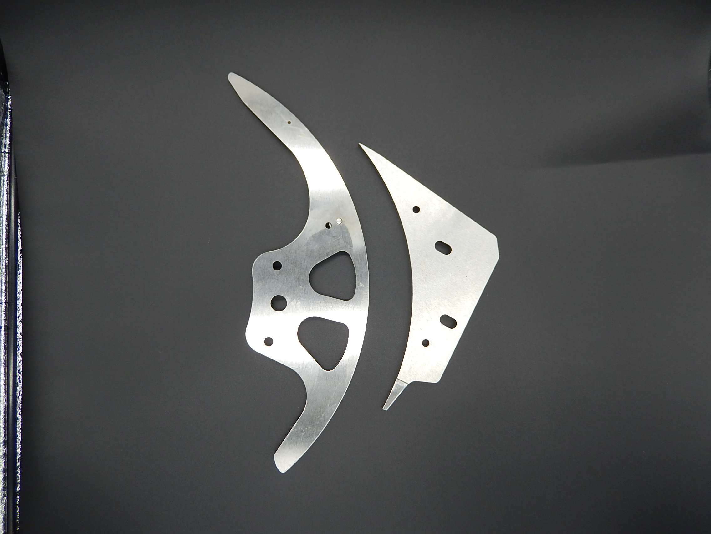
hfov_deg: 69.4
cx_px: 356
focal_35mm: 25
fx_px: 513
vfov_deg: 54.9
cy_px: 267
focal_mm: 4.5
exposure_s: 1/160
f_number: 3.4
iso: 125
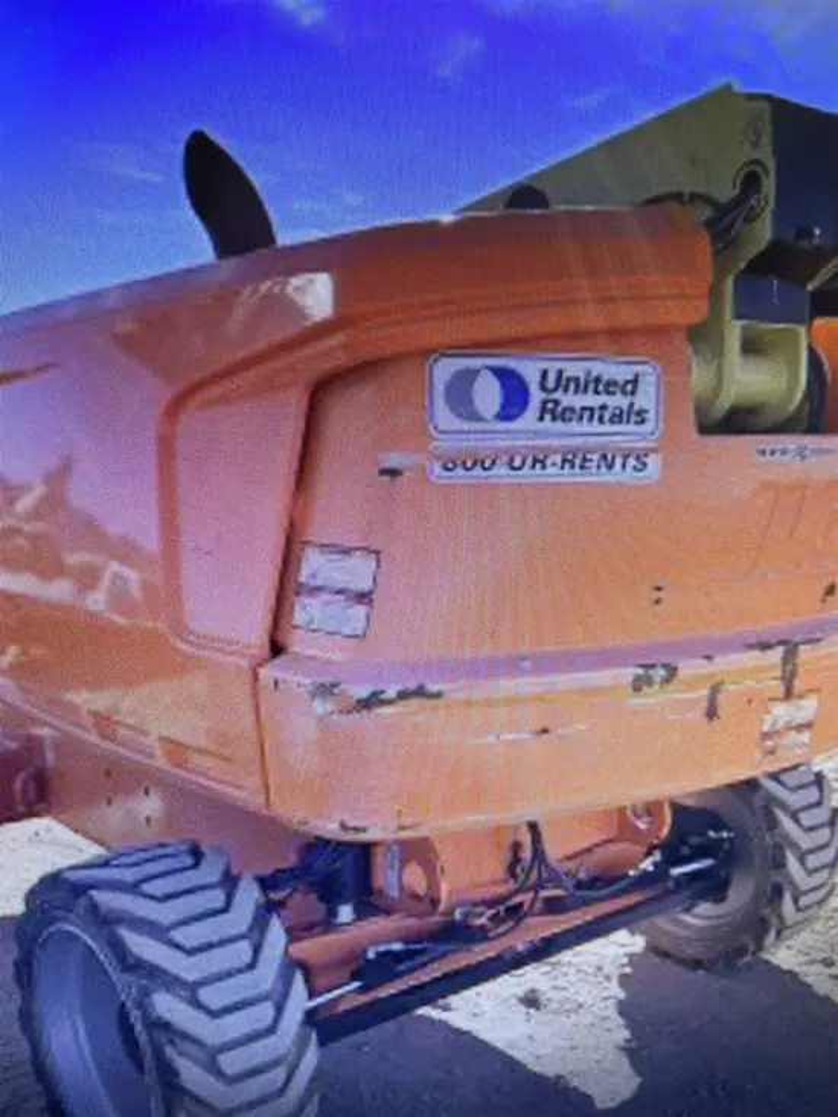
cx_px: 419
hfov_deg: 53.1
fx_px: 839
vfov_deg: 67.3
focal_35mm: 26
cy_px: 558
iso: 160
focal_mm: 4.2
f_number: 1.6
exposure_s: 1/60
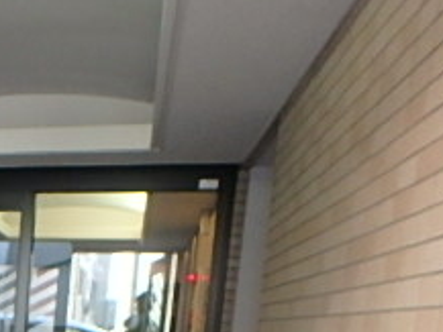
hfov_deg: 25.3
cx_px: -182
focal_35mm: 62
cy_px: 466
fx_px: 794
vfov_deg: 20.9
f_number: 3.5
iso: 400
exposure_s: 1/30
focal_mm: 3.7
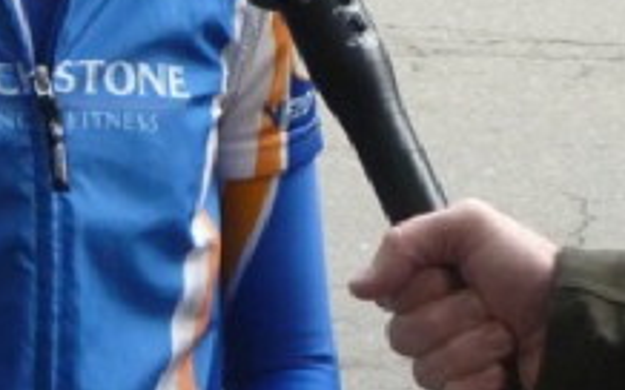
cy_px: -232
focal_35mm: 182
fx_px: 3098
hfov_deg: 11.4
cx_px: 34
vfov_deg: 7.1
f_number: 3.8
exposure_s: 1/200
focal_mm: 8.5
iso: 320
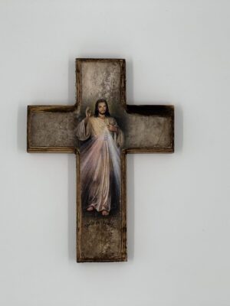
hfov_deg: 19.1
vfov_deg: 25.3
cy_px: 153
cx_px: 115
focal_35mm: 77
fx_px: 682
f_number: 2.8
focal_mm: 9
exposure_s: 1/238
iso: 32
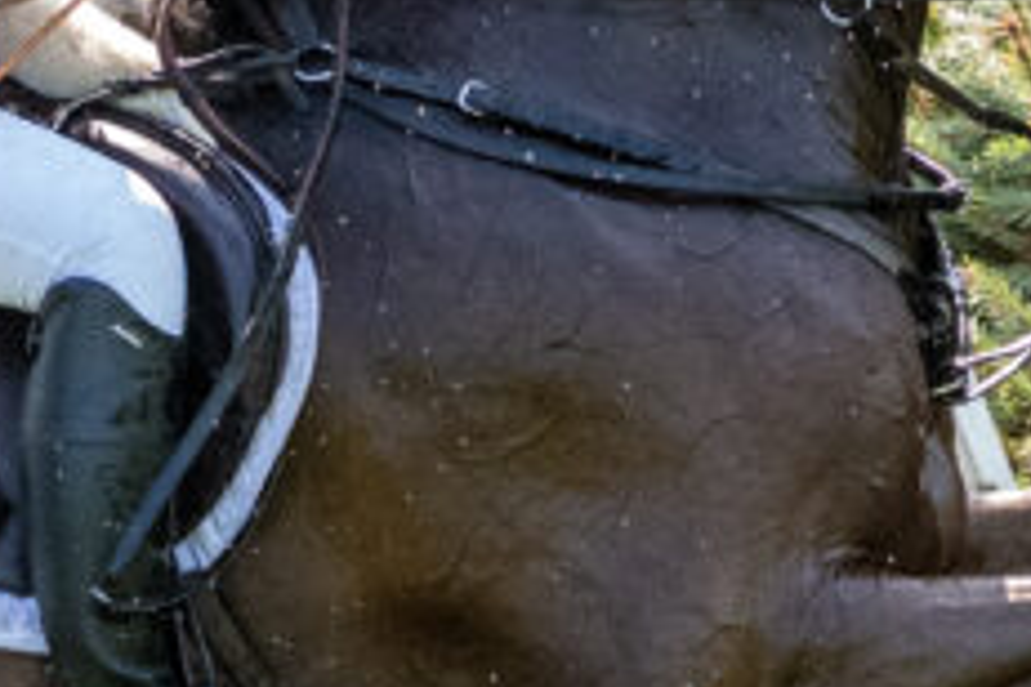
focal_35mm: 1328
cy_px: 622
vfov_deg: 1.0
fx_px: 38029
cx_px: 116
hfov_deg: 1.6
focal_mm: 200
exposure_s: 1/1600
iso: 2800
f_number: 5.6
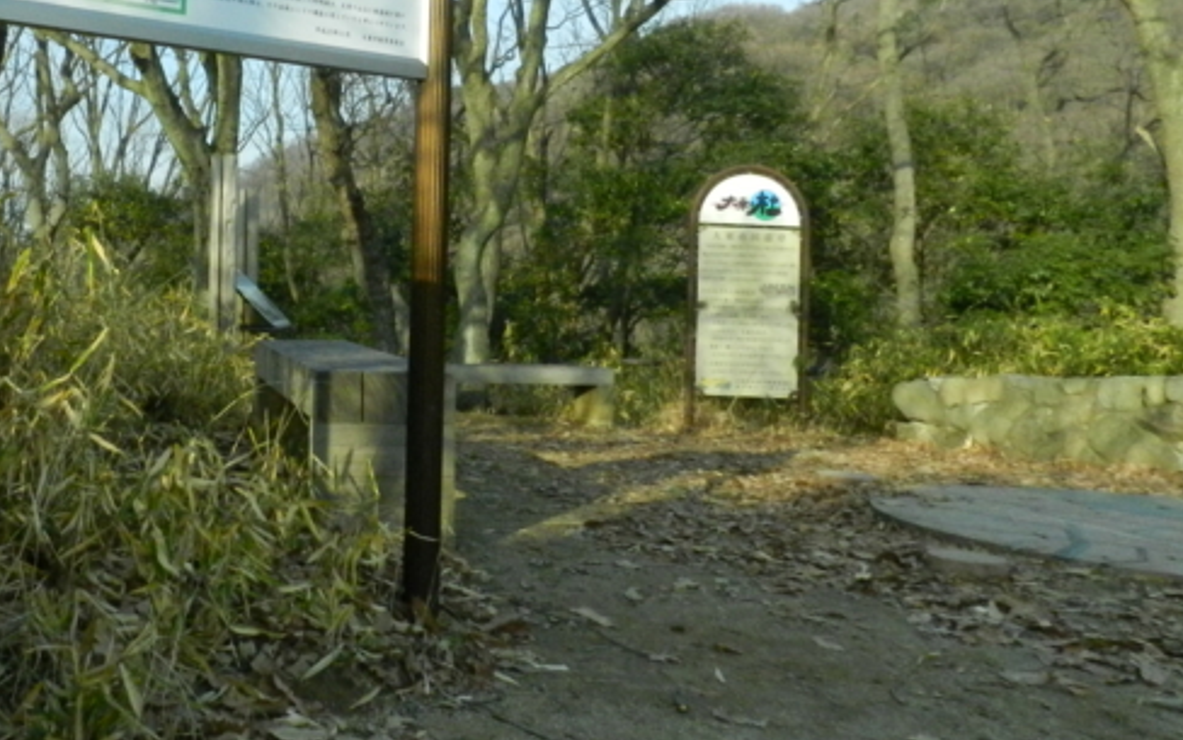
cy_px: 230
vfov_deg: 31.7
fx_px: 1290
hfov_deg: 46.5
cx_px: 228
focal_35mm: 40
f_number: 6.3
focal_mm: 4
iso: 800
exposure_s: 1/800
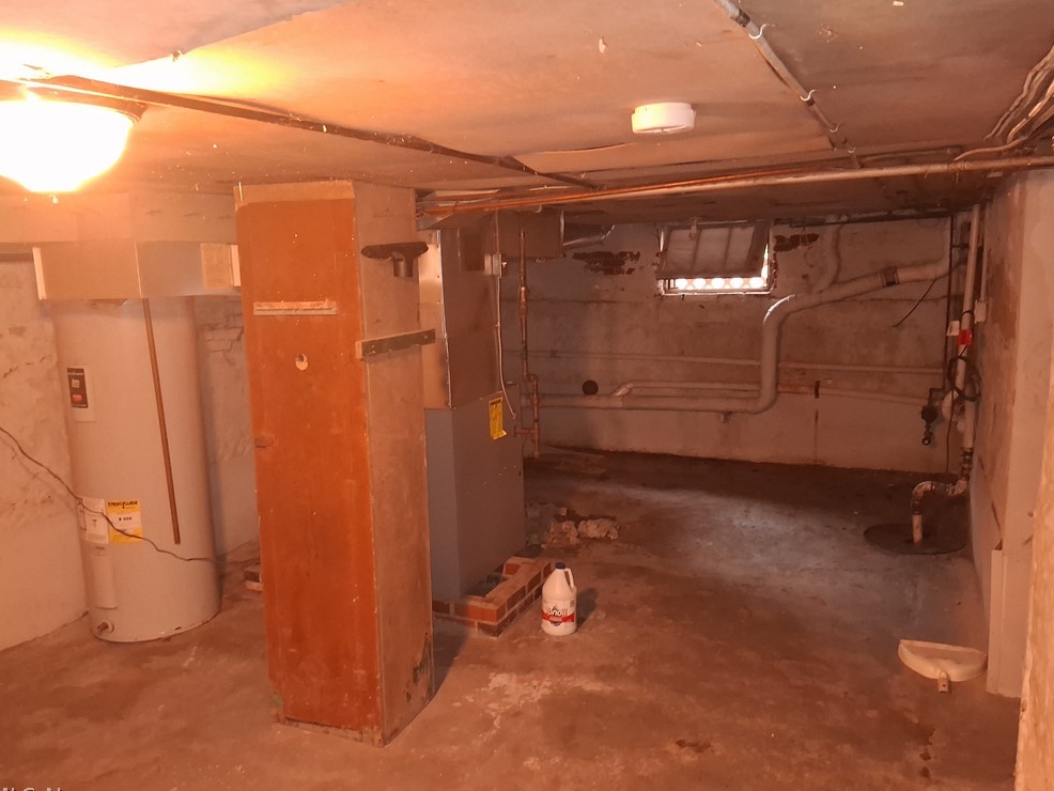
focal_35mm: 27
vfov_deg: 51.4
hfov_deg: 65.3
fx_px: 822
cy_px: 404
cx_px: 531
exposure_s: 1/30
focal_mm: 3.98
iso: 640
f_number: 1.8
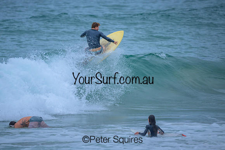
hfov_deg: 2.2
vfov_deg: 1.5
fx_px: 5834
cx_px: 99
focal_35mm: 933
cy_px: 63
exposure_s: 1/2000
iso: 220
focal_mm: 800
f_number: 6.3
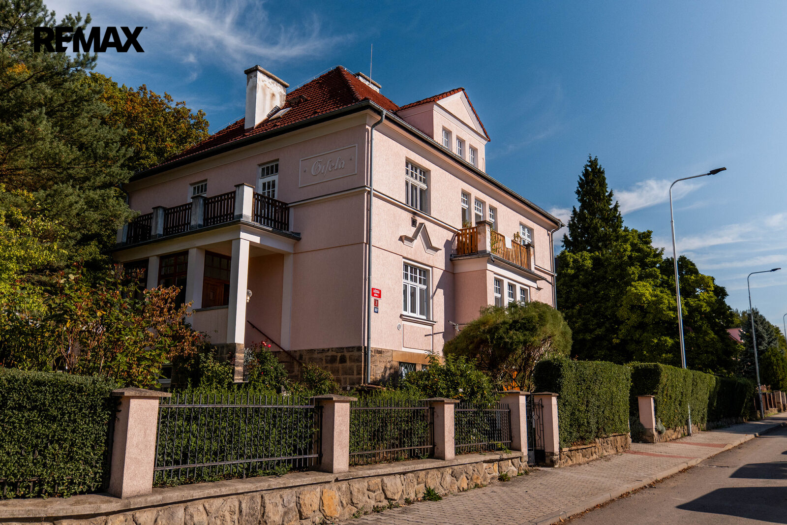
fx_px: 634
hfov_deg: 63.7
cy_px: 262
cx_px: 394
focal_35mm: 29
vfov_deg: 45.0
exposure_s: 1/2500
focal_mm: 29
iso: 1000
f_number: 4.1
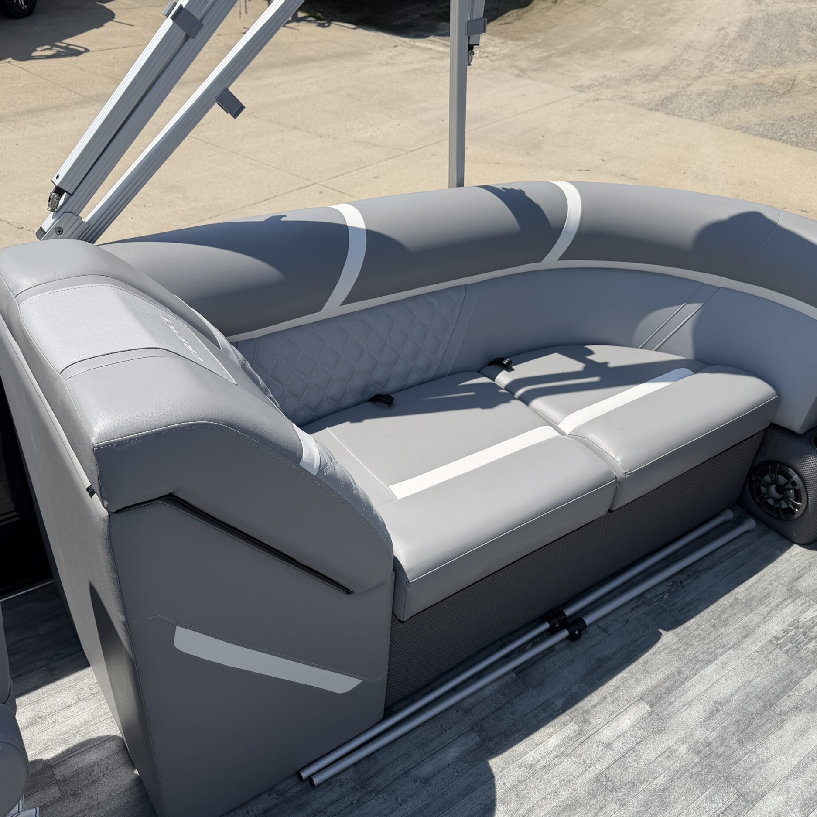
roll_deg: -7.5
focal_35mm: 29
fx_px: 774
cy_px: 404
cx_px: 466
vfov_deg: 55.6
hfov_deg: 55.4
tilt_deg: -35.7
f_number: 1.78
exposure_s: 1/6173
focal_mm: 6.76
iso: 80
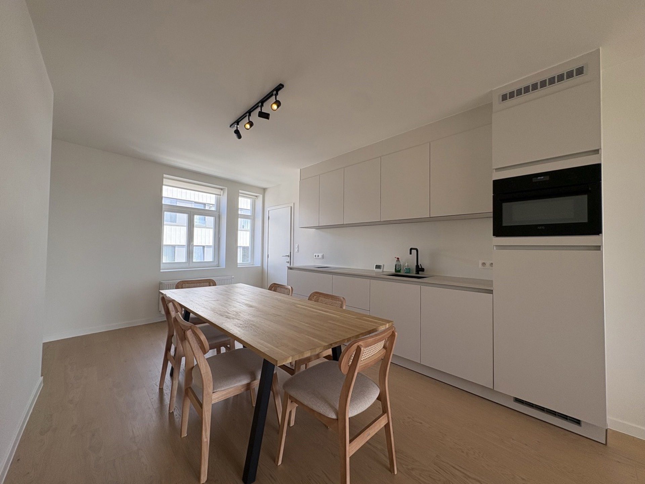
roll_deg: -0.3
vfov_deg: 85.7
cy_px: 242
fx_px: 261
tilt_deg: +2.1
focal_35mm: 14
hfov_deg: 102.1
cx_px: 322
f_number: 2.2
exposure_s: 1/135
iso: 64
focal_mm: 2.22
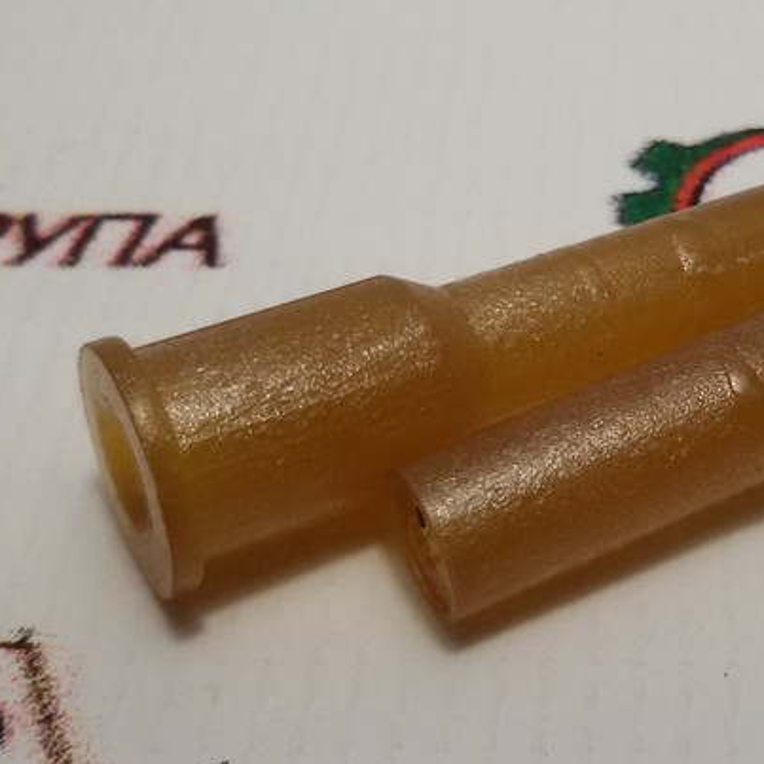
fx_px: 1698
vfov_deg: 25.3
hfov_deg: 24.8
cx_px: 656
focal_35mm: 68
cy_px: 300
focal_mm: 2.93
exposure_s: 1/100
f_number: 2.4
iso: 64
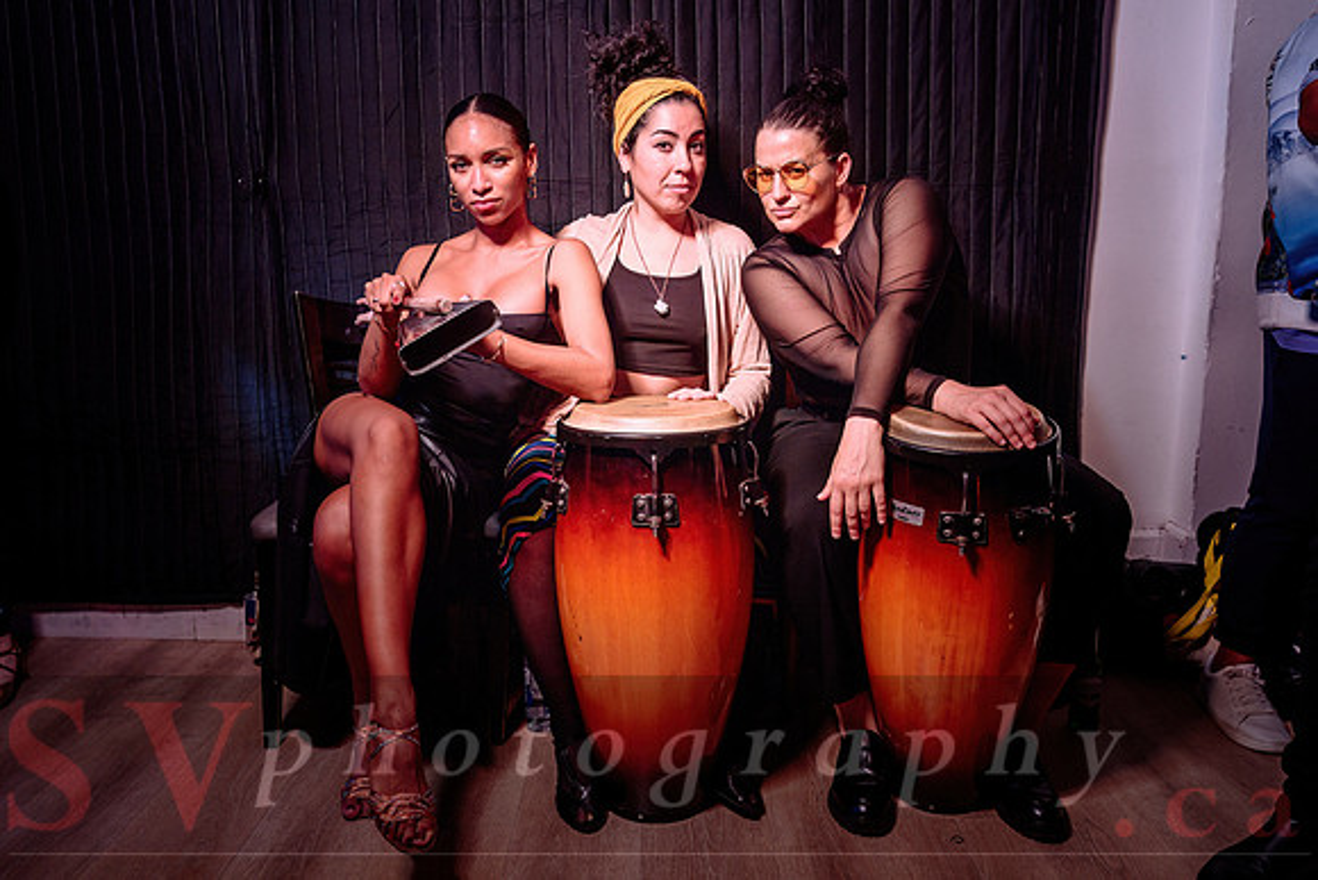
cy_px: 420
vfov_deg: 43.1
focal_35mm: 30
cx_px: 659
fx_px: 1115
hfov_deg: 61.2
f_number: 3.5
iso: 500
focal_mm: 26
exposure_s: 1/125
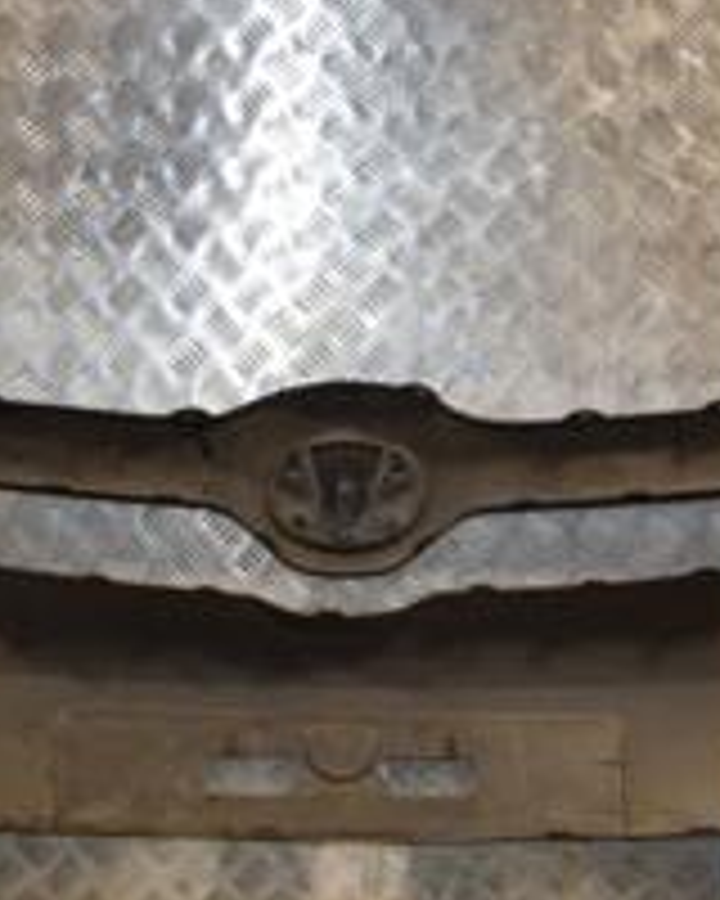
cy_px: 297
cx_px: 328
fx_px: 2477
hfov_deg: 16.5
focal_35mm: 93
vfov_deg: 20.5
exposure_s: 1/200
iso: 800
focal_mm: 22
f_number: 6.3
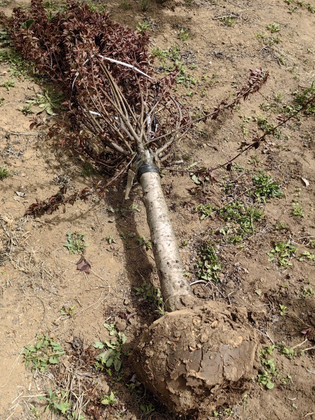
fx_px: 413
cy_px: 201
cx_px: 134
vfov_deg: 53.9
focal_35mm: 34
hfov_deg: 41.7
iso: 50
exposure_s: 1/1650
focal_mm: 5.75
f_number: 2
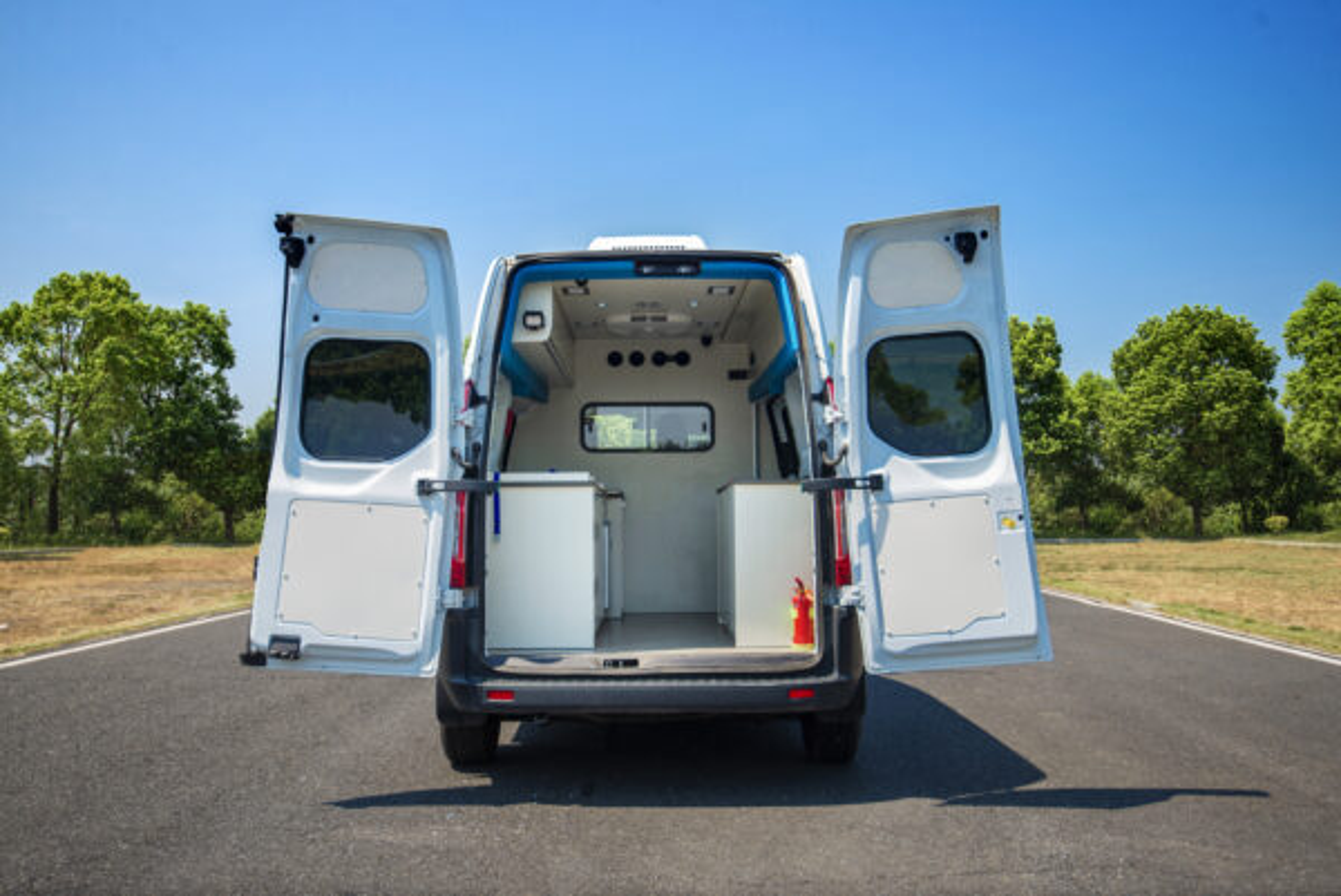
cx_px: 670
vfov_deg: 37.9
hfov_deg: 54.4
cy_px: 448
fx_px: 1305
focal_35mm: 35
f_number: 4.5
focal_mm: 35
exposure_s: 1/800
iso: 100
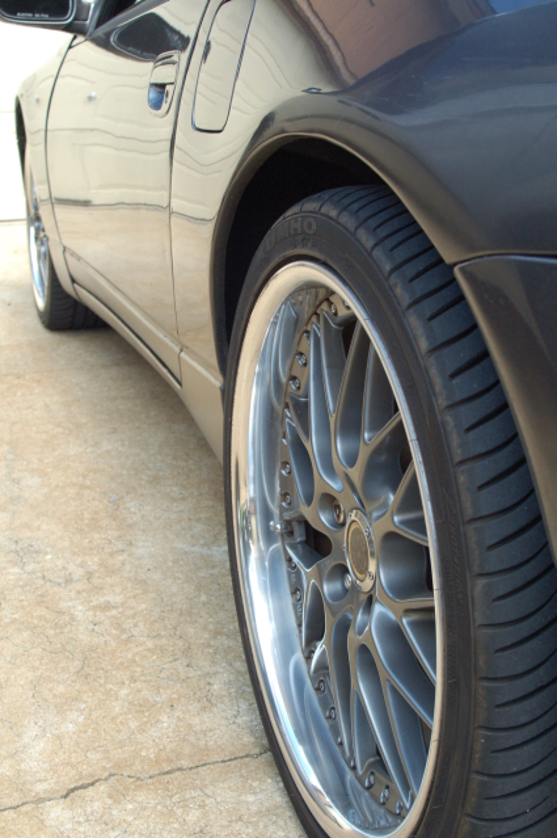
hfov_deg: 31.8
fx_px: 976
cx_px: 278
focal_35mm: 42
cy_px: 419
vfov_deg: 46.4
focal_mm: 28
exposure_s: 1/250
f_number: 8
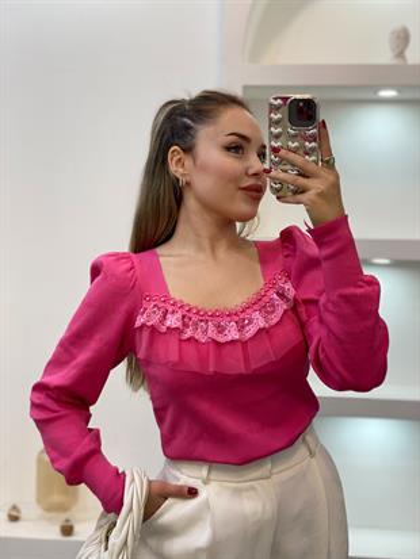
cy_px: 280
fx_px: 841
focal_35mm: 52
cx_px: 210
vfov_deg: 36.8
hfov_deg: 28.0
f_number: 2
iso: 100
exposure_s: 1/100
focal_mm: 6
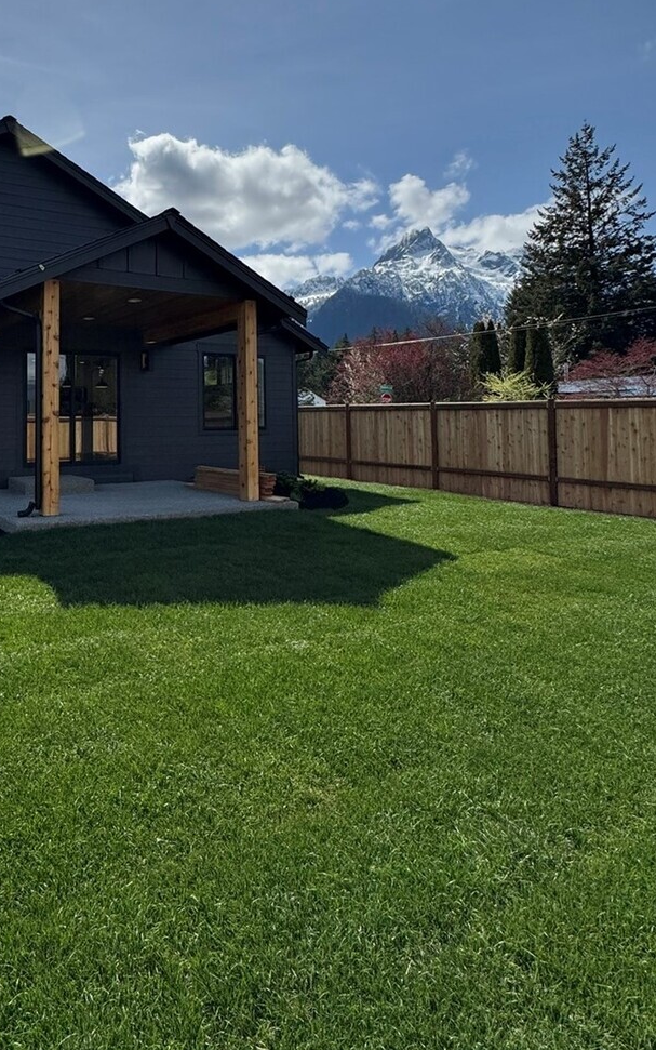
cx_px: 137
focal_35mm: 22
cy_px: 402
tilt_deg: +2.6
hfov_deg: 51.8
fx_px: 629
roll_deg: +0.9
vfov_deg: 78.4
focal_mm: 2.22
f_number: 2.2
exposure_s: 1/3906
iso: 40
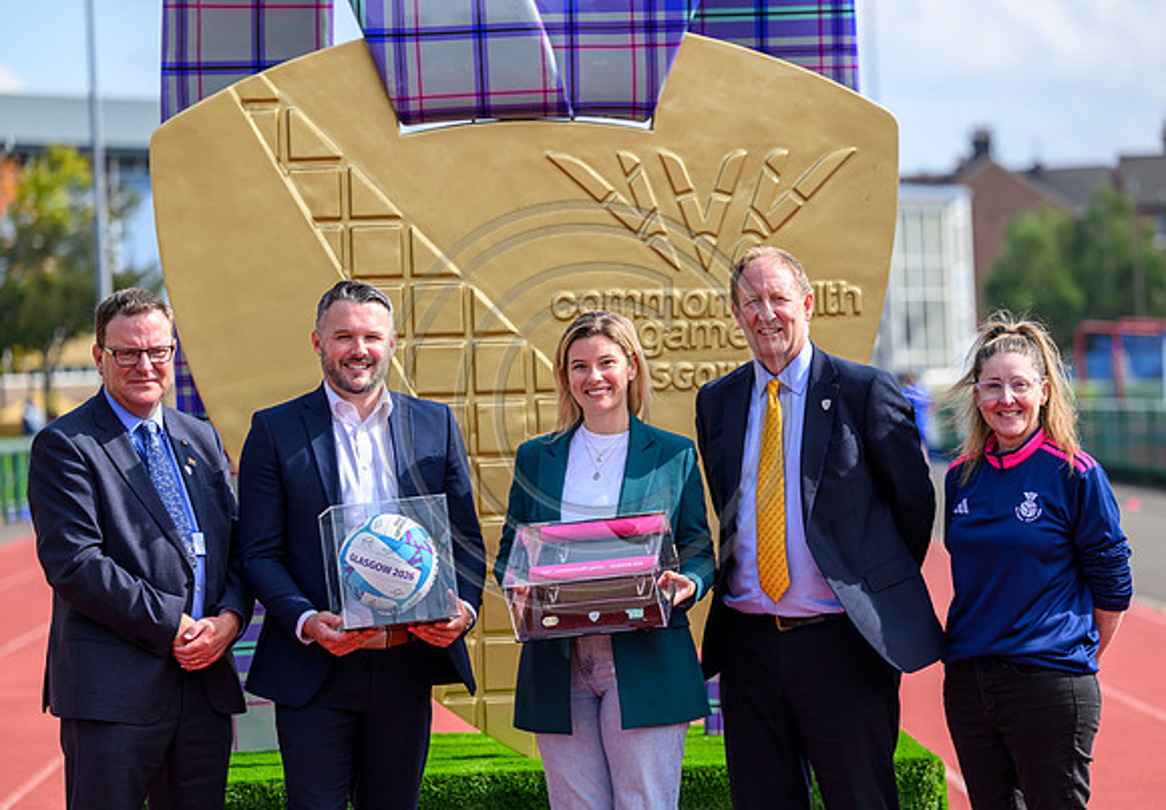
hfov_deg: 14.6
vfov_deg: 10.2
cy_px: 405
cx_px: 608
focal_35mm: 139
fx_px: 4558
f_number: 3.5
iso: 500
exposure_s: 1/3200
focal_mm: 135
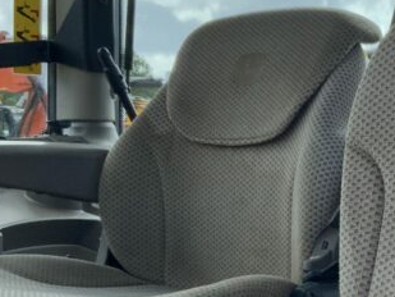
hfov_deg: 19.8
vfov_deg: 15.3
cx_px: 394
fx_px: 1096
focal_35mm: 96
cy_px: 248
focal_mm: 3
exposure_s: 1/683
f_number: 1.8
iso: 16
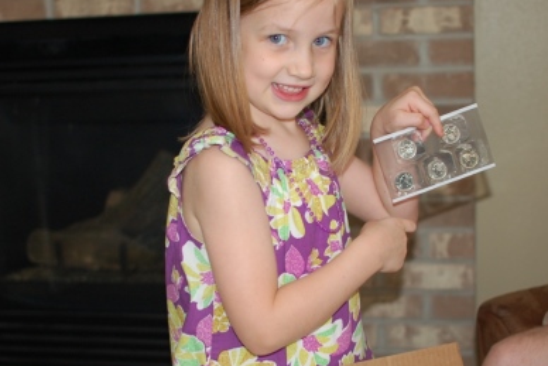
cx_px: 294
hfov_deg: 33.1
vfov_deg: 22.4
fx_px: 922
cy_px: 186
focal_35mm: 61
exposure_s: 1/60
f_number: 2.8
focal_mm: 35
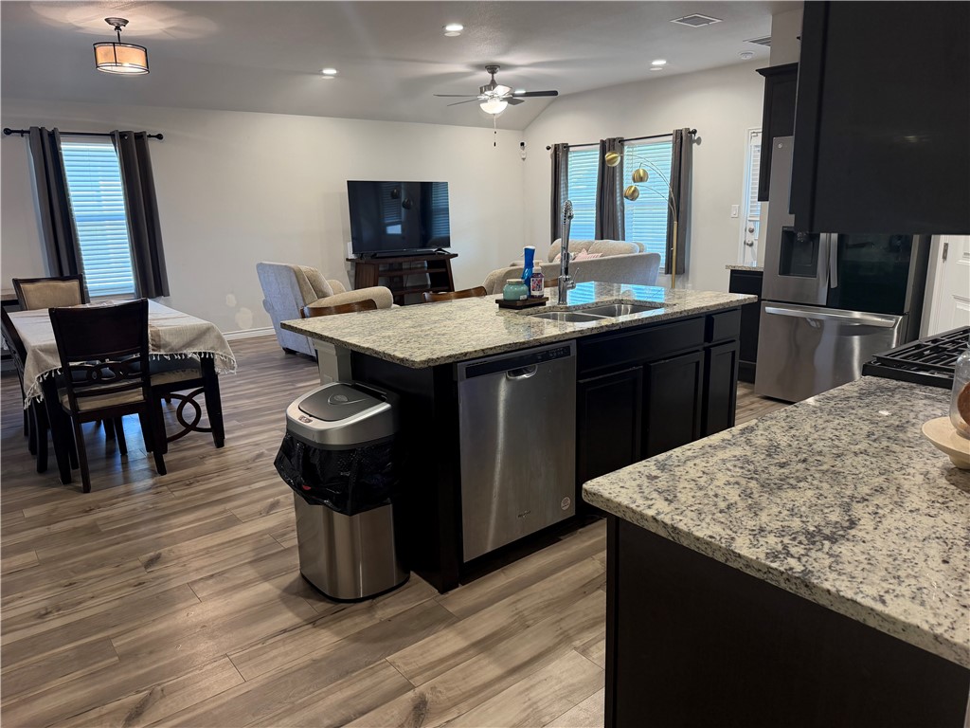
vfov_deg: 56.8
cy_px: 364
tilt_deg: -13.5
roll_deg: +0.9
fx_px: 673
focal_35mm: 24
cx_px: 485
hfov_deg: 71.6
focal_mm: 6.76
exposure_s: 1/60
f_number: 1.78
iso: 200
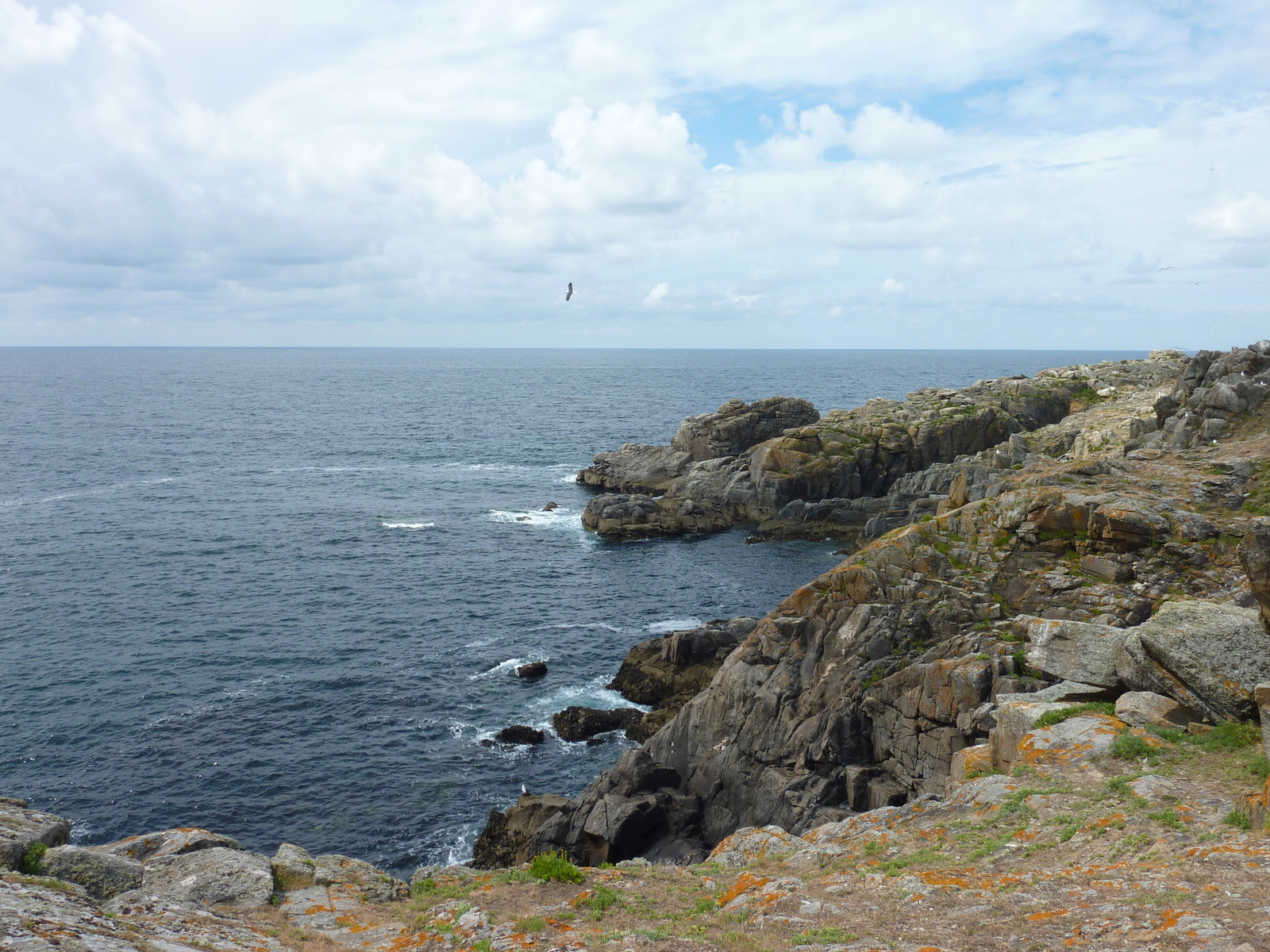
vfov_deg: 48.2
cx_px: 635
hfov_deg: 61.7
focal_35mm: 29
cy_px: 476
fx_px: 1064
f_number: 5
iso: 80
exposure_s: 1/500
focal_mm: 4.7
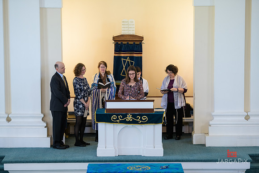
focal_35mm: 116
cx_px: 130
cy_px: 86
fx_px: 835
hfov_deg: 17.6
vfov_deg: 11.8
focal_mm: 116
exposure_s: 1/200
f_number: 3.2
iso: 1000
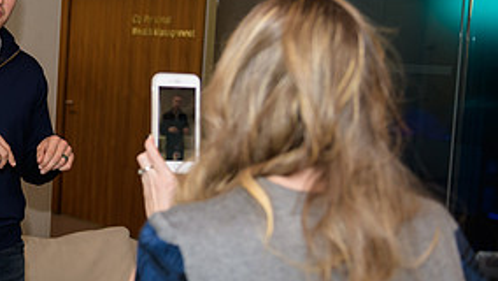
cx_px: -2
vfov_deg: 16.1
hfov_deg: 26.7
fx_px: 991
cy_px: 103
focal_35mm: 75
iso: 400
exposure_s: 1/125
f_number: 3.2
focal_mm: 35
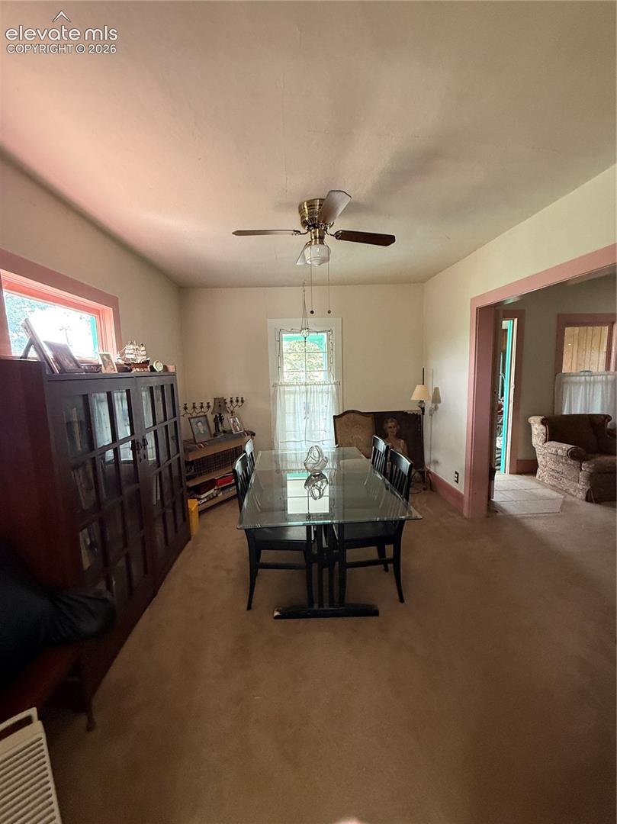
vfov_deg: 102.1
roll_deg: +0.1
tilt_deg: -2.6
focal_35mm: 14
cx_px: 308
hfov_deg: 85.6
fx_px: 333
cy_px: 412
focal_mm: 2.22
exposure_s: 1/60
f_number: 2.2
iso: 400
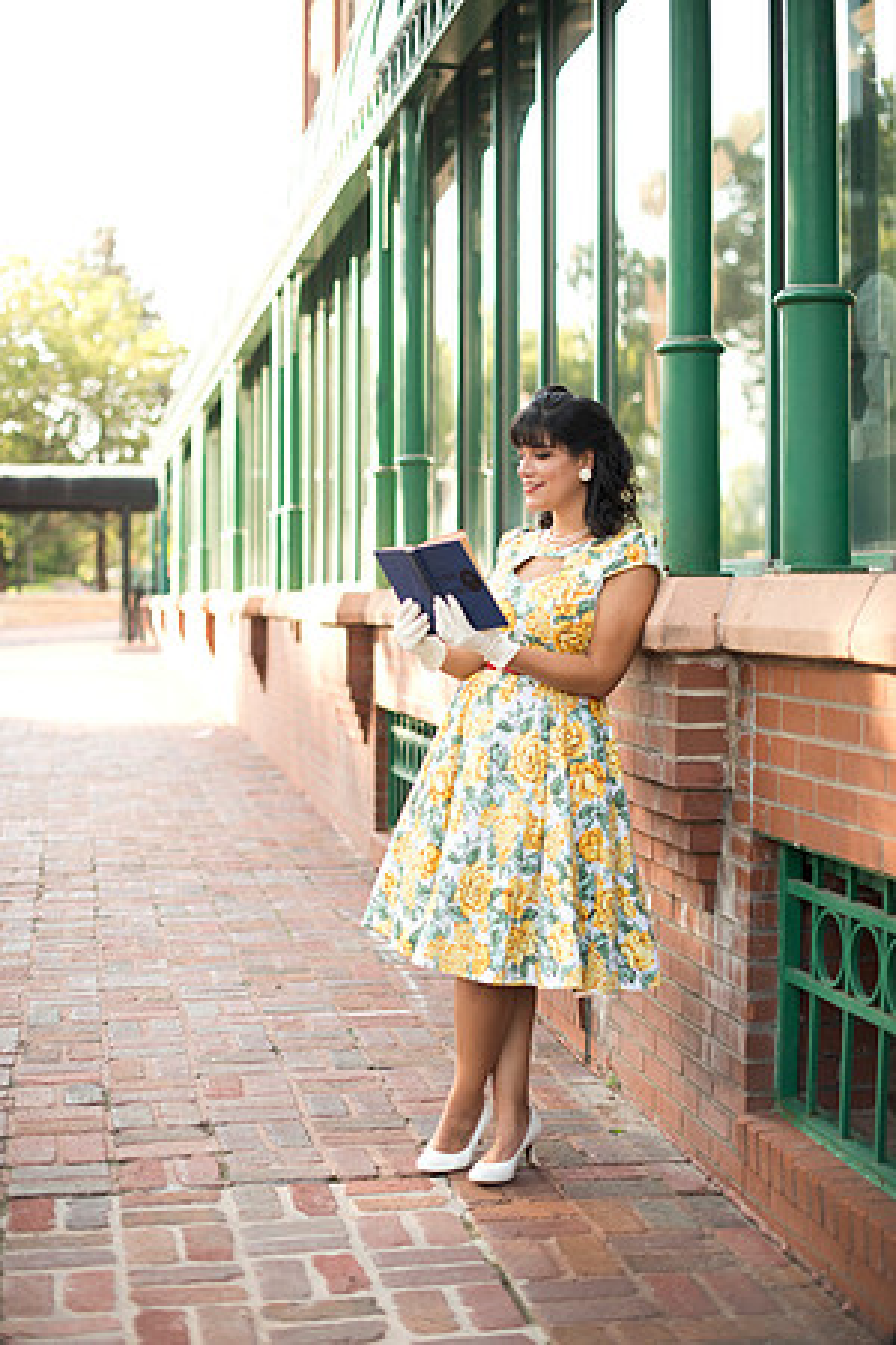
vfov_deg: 39.6
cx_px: 448
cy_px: 672
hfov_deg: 27.0
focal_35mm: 50
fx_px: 1867
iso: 200
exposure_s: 1/400
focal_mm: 50
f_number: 2
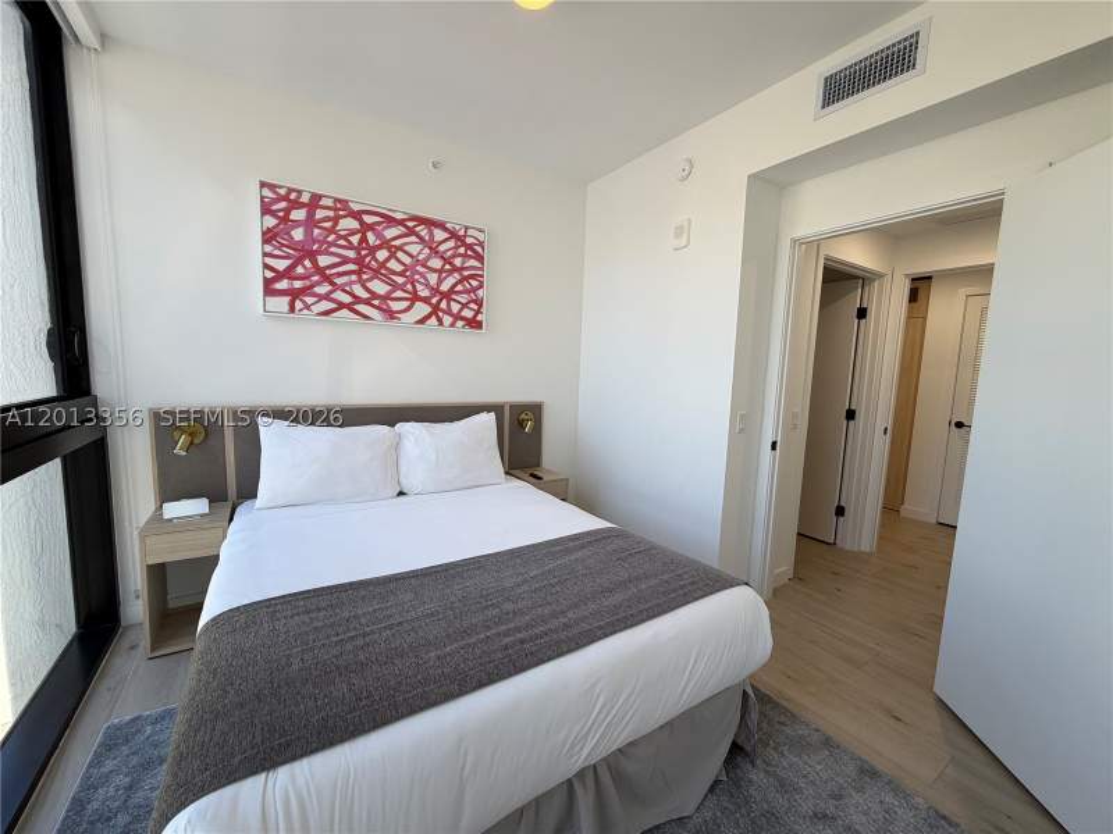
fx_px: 450
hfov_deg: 102.1
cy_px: 417
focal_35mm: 14
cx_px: 556
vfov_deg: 85.7
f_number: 2.2
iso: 100
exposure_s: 1/120
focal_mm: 2.22
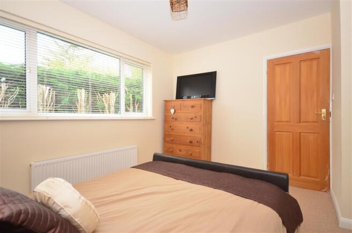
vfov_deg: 62.9
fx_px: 190
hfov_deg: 85.6
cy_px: 116
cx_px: 176
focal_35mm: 20
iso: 200
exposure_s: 1/20
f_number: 5
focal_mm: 13
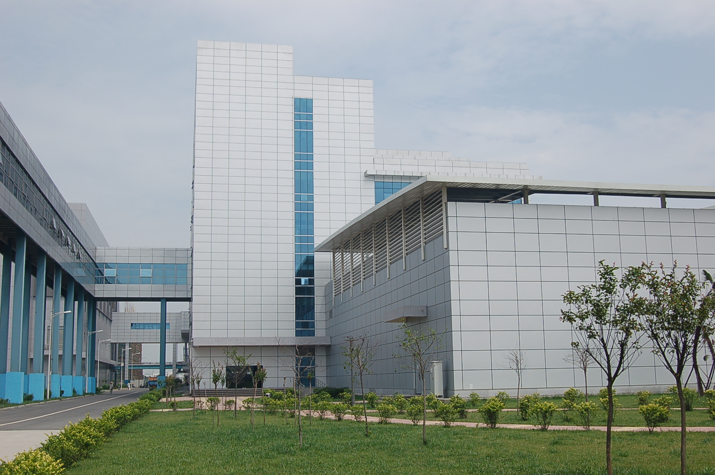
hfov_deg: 49.6
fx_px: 774
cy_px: 238
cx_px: 358
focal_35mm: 39
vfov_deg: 34.1
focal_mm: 26
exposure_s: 1/400
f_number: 10
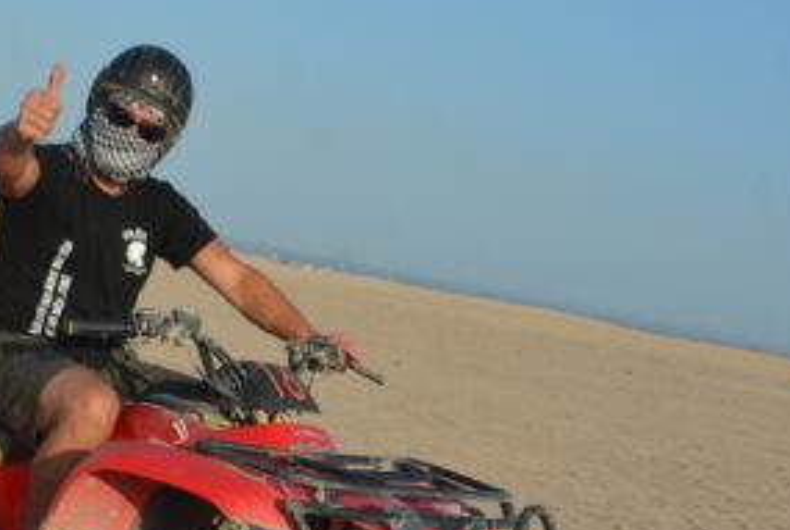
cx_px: 161
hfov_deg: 23.0
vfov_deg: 15.7
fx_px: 1912
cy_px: 408
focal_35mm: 87
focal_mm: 26
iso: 125
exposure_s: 1/250
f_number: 8
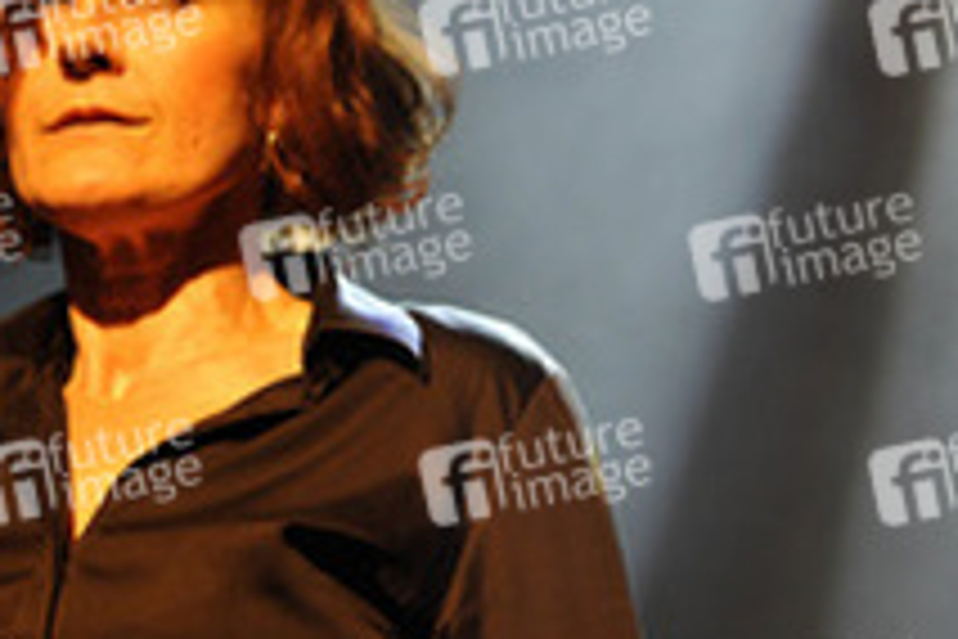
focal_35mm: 180
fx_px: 4790
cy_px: 360
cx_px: -34
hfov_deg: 11.3
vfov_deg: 7.6
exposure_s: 1/200
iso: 1600
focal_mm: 85
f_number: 3.2
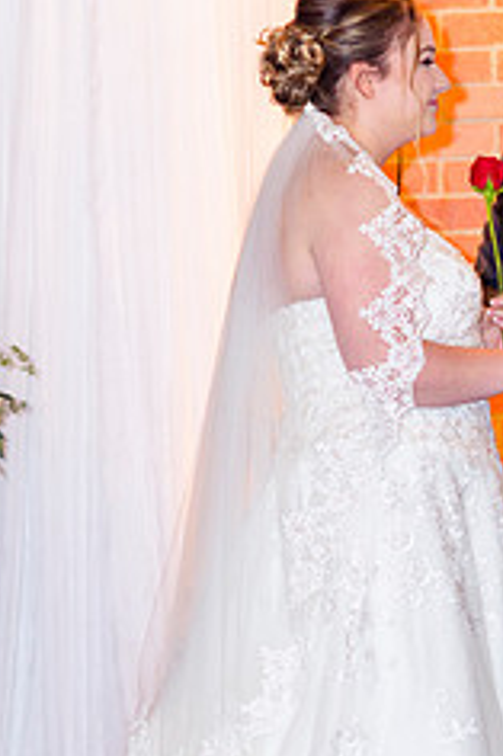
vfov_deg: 8.5
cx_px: 404
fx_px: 5100
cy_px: 410
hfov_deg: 5.6
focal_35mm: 243
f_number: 2.5
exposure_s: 1/160
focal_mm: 85
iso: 320
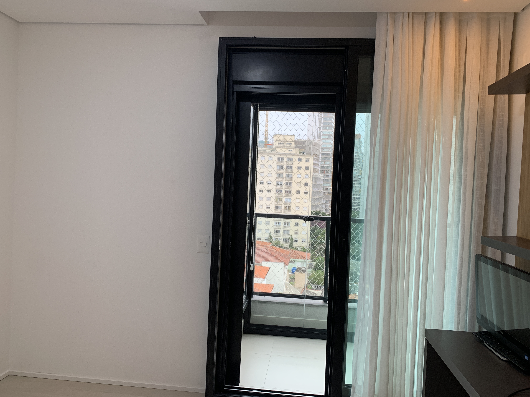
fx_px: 398
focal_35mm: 26
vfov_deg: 53.1
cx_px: 265
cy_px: 198
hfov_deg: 67.3
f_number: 1.8
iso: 64
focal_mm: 4.25
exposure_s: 1/121
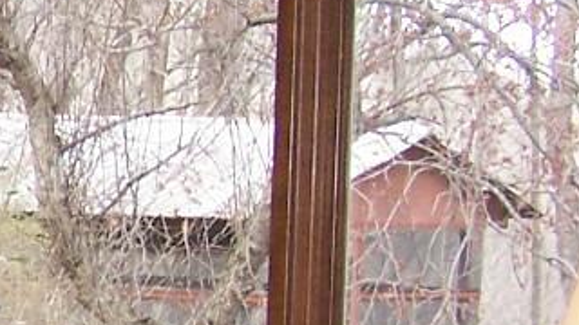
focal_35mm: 201
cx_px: -525
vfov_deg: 6.0
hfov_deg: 10.0
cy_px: 302
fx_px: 3086
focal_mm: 6.3
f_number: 2.8
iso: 140
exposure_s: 1/60
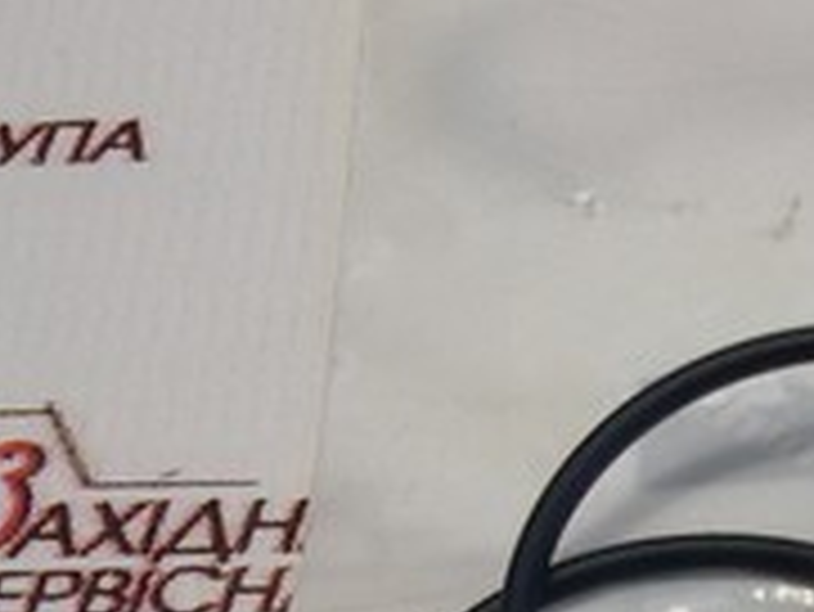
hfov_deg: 11.0
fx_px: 4024
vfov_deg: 8.3
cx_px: 1291
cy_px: 1174
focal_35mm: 171
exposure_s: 1/100
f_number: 2.4
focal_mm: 2.93
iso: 50
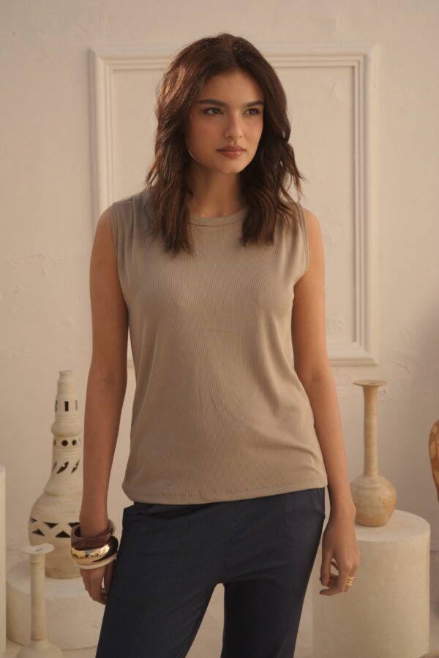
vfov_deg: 39.6
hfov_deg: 27.0
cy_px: 329
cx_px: 220
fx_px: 915
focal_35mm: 50
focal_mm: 50
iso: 200
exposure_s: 1/125
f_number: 11
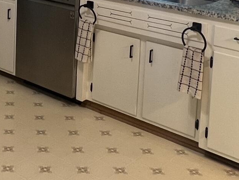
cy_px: -55
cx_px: 18
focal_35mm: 62
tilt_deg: -5.5
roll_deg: -1.8
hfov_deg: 29.7
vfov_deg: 21.4
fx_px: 428
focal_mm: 1.57
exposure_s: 1/60
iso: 250
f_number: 1.8
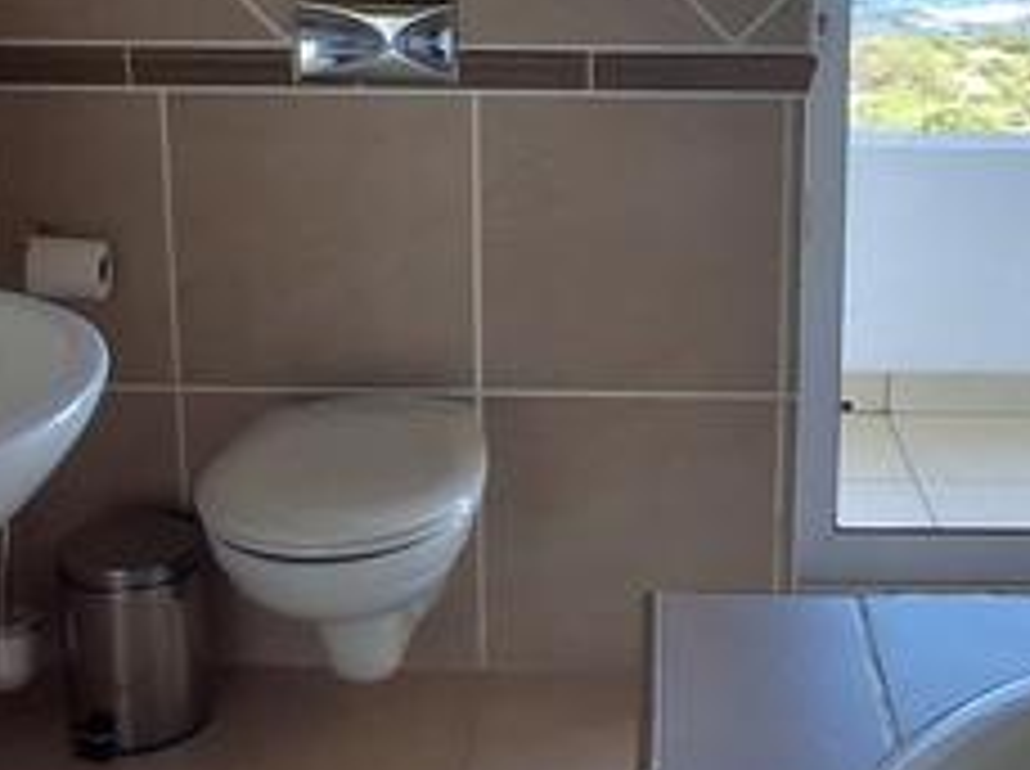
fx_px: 1664
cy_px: 234
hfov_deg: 34.3
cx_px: 625
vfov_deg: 25.8
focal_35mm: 56
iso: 40
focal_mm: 1.64
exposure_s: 1/172
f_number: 2.2
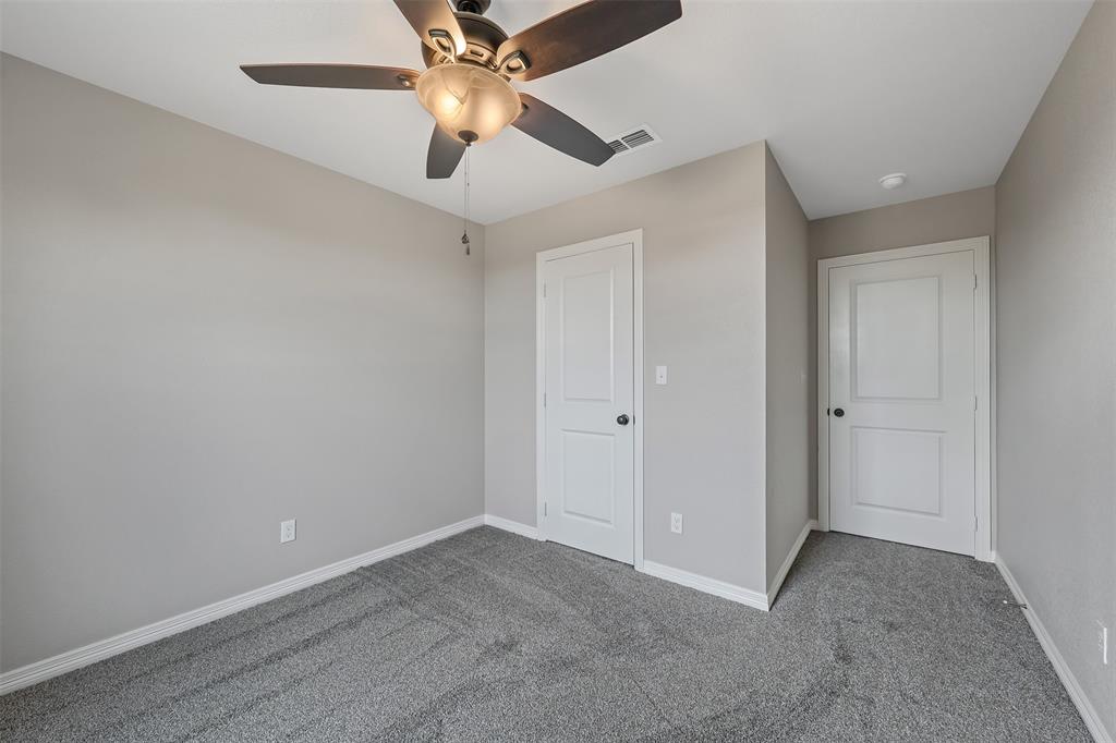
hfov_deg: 104.3
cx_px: 558
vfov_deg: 81.2
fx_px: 434
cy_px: 372
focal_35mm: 14
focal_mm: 14
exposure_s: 1/50
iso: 800
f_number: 8
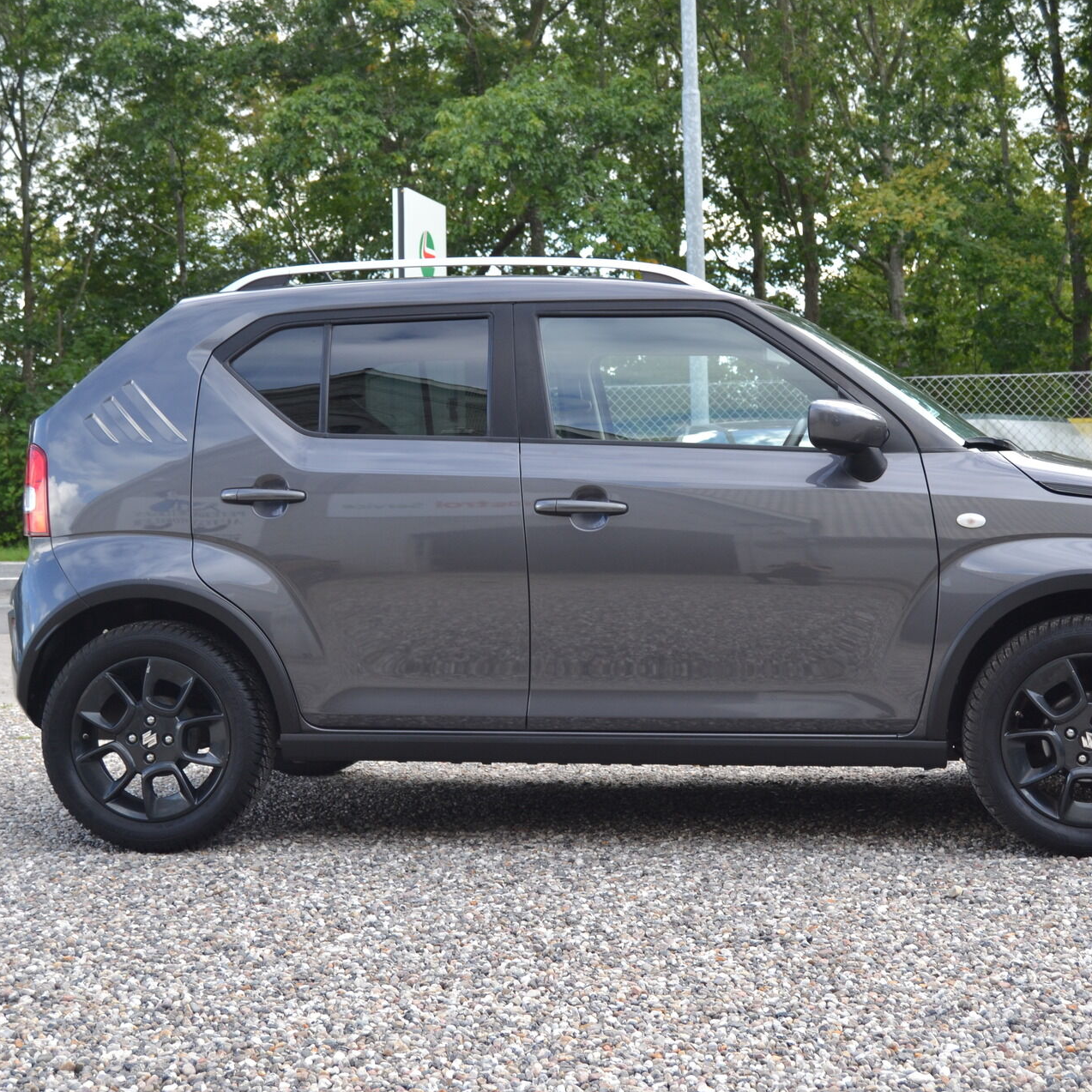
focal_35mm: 50
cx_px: 626
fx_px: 1785
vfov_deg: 34.0
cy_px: 544
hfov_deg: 34.0
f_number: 5.6
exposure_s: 1/125
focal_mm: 26
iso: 140
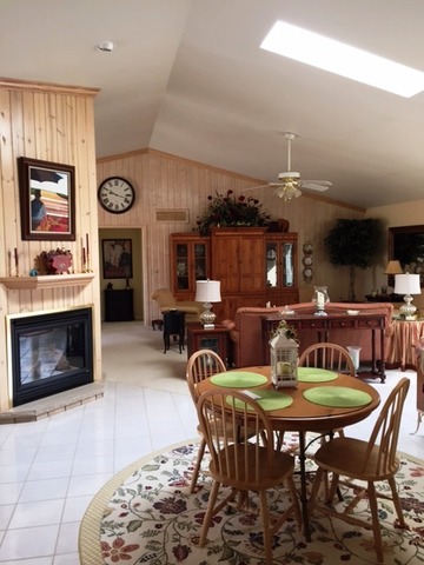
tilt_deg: -3.7
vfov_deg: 61.7
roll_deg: +1.0
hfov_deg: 48.2
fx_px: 474
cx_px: 212
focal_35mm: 29
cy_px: 282
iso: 64
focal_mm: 4.15
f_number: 2.2
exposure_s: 1/30
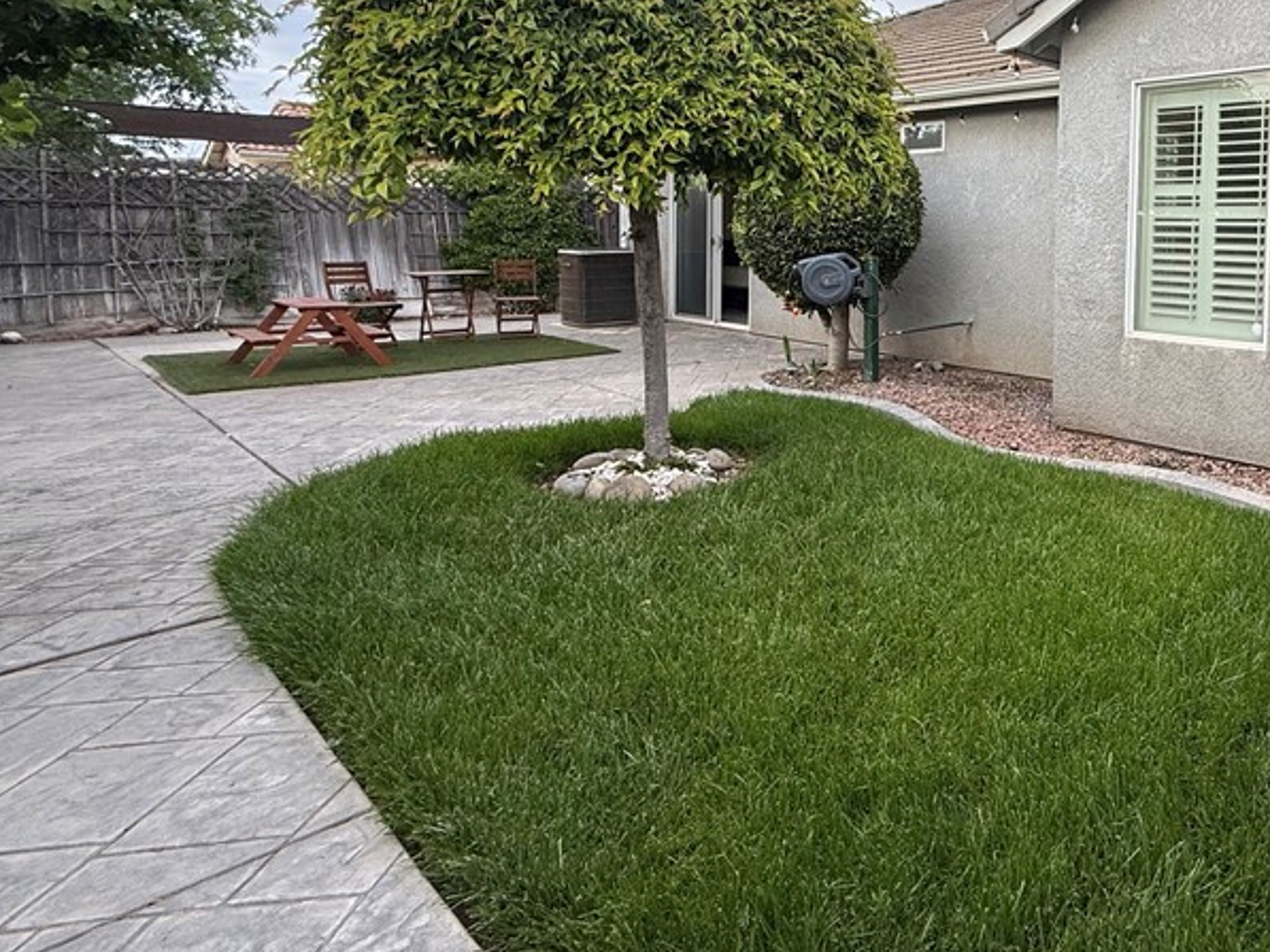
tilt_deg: -2.0
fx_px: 881
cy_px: 276
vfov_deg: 55.0
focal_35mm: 24
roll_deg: -1.1
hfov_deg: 63.6
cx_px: 1064
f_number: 2.2
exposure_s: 1/361
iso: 64
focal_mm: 2.22
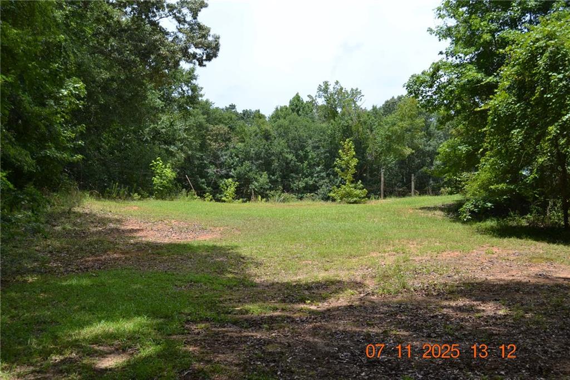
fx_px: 617
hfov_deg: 49.6
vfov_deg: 34.2
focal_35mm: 39
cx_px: 285
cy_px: 190
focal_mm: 26
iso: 100
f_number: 7.1
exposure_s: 1/200
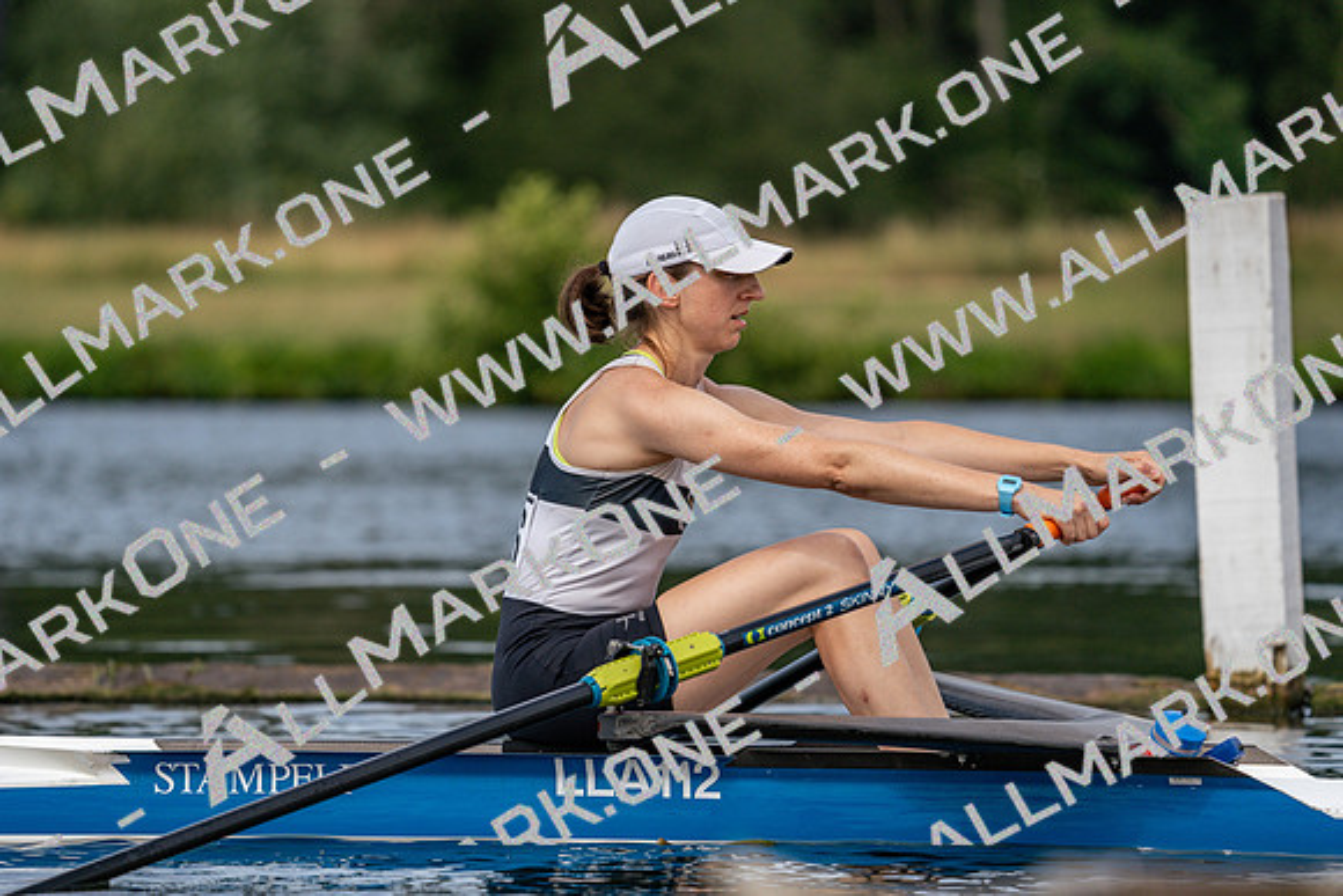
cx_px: 672
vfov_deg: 4.0
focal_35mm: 347
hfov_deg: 5.9
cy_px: 448
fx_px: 12947
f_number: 6.3
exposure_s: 1/1600
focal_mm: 347
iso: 320
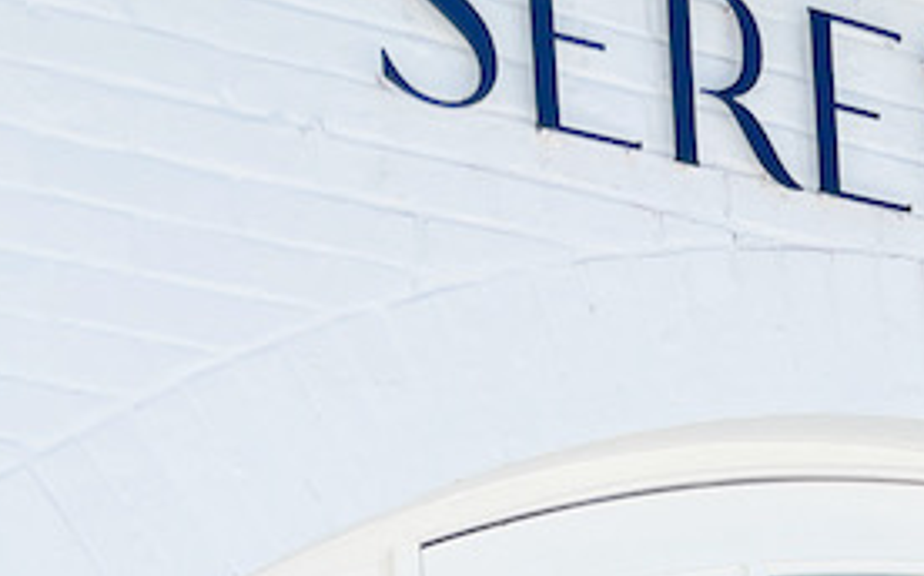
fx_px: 3019
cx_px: 1265
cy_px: 1470
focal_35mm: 120
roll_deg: +4.0
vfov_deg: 9.5
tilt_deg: +0.4
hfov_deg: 16.3
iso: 32
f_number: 1.6
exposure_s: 1/1984
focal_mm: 4.2
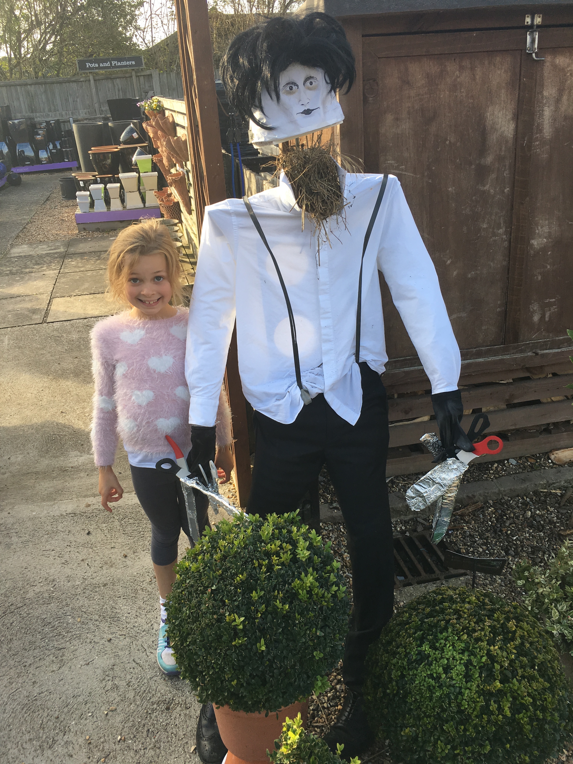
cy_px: 382
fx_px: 640
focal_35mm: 29
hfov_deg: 48.2
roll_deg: +2.4
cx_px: 286
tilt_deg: -24.9
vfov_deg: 61.7
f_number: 2.2
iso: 25
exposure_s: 1/329
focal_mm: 4.15
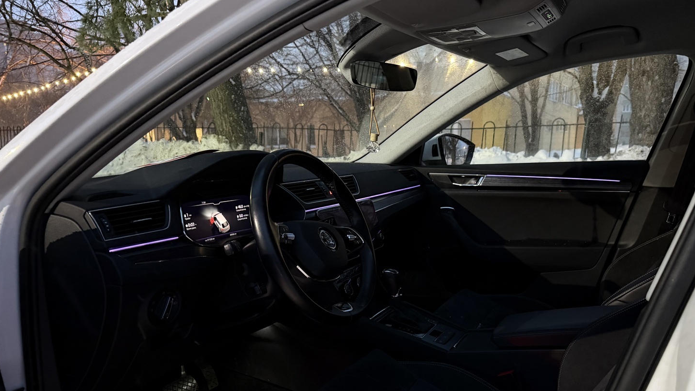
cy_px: 278
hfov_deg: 65.9
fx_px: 534
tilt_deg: -15.0
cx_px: 380
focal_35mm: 29
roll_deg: +1.0
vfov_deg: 39.4
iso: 1600
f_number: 1.78
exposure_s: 1/25
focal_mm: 6.76
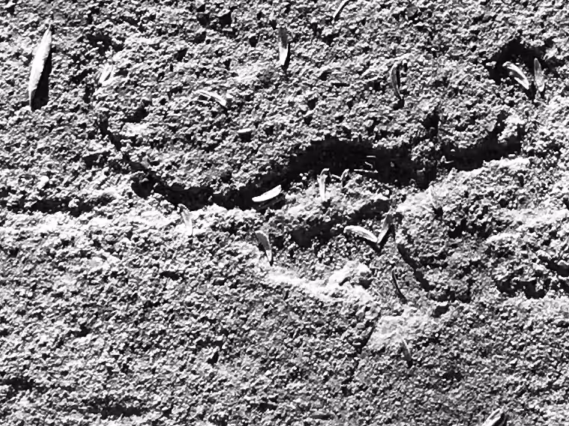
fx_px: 2531
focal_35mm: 154
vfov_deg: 9.3
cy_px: -270
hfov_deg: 12.4
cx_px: 774
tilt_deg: -81.4
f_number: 2.2
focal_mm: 4.15
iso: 25
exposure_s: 1/646
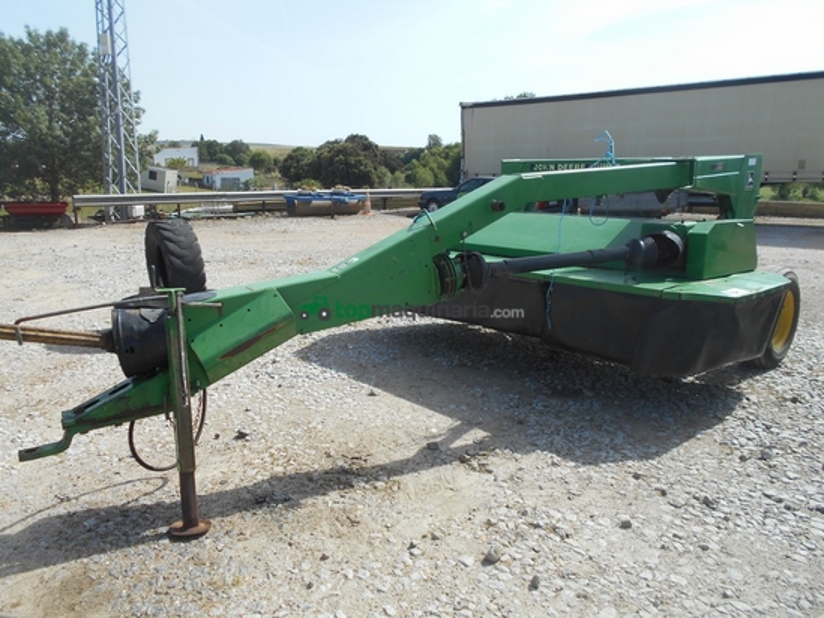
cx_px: 412
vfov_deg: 53.1
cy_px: 309
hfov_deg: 67.3
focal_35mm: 26
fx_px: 619
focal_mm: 4.6
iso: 80
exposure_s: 1/800
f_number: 3.2
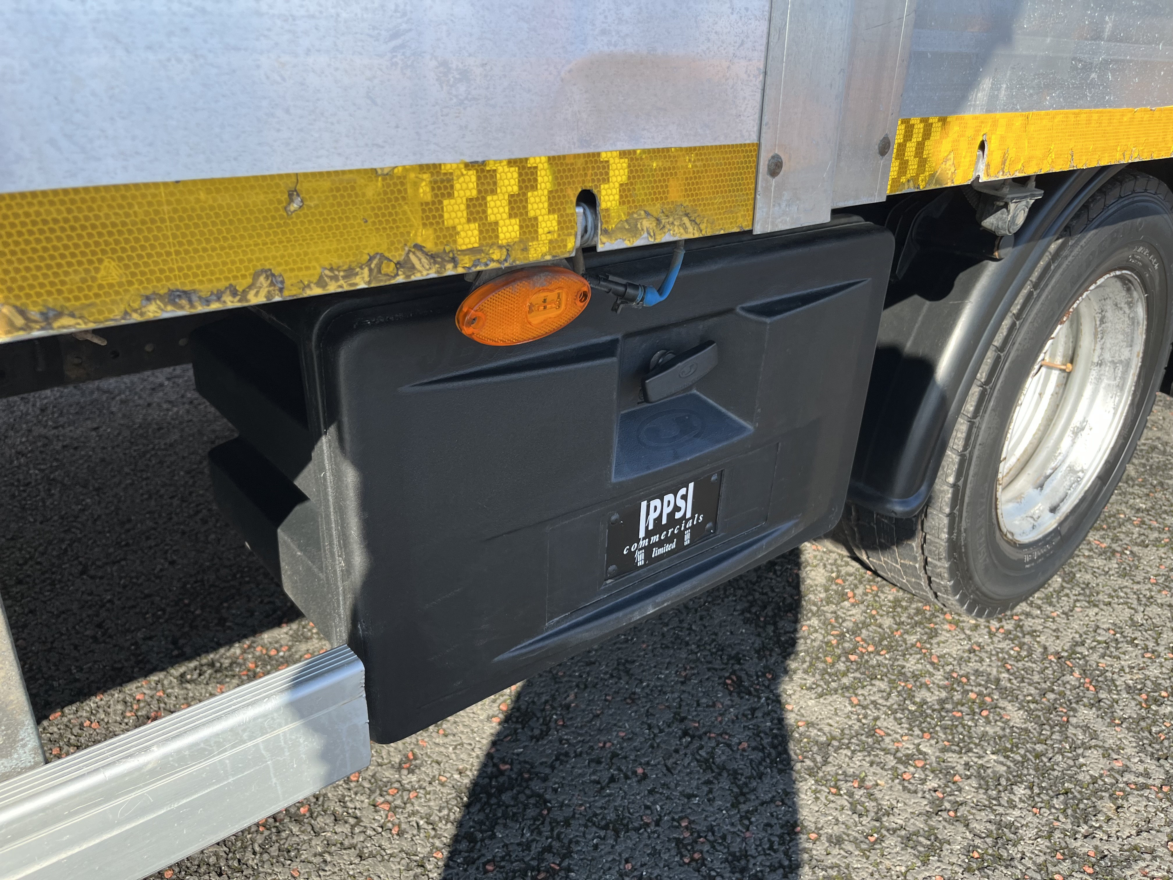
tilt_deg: -25.2
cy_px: 440
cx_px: 586
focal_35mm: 26
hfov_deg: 67.3
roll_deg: -2.5
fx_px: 881
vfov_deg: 53.1
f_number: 1.6
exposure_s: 1/705
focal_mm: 5.1
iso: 50
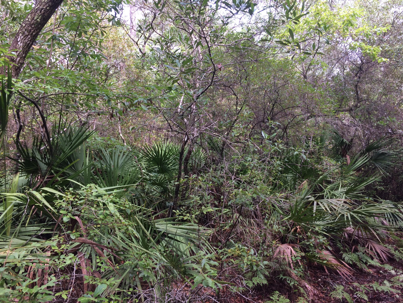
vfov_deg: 48.2
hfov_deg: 61.7
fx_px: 338
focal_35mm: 29
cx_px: 202
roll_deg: +2.0
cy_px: 152
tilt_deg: +1.2
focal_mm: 4.15
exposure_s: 1/120
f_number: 2.2
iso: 40
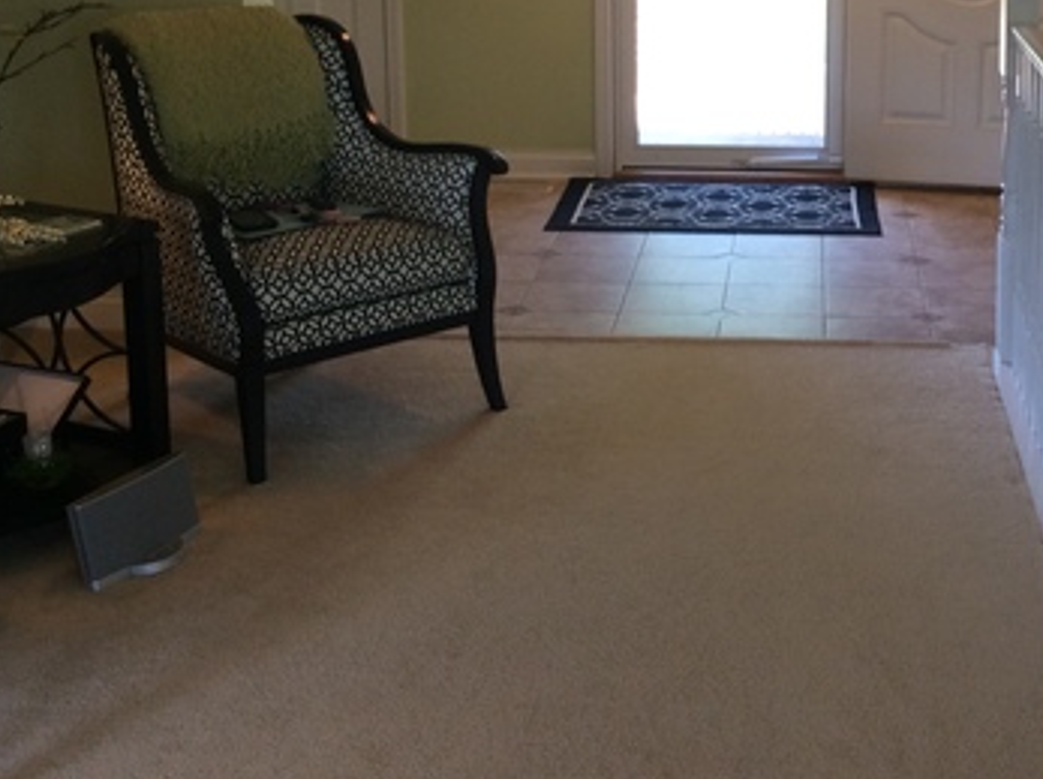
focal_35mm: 59
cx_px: 781
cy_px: 108
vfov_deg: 24.2
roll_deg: -0.6
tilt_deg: -12.2
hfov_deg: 32.1
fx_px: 1775
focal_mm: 3.3
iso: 32
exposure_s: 1/24
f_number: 2.4
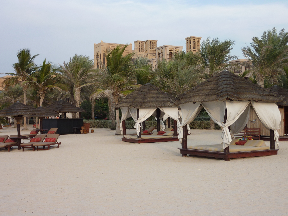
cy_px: 108
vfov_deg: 28.0
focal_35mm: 52
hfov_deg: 36.8
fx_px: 433
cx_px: 144
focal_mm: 8.5
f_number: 3.8
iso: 80
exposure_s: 1/250
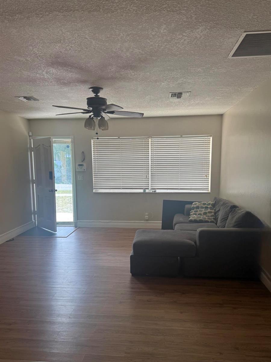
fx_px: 251
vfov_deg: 71.6
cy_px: 181
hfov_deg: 56.8
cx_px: 136
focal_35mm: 24
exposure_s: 1/120
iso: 80
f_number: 1.78
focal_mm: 6.76
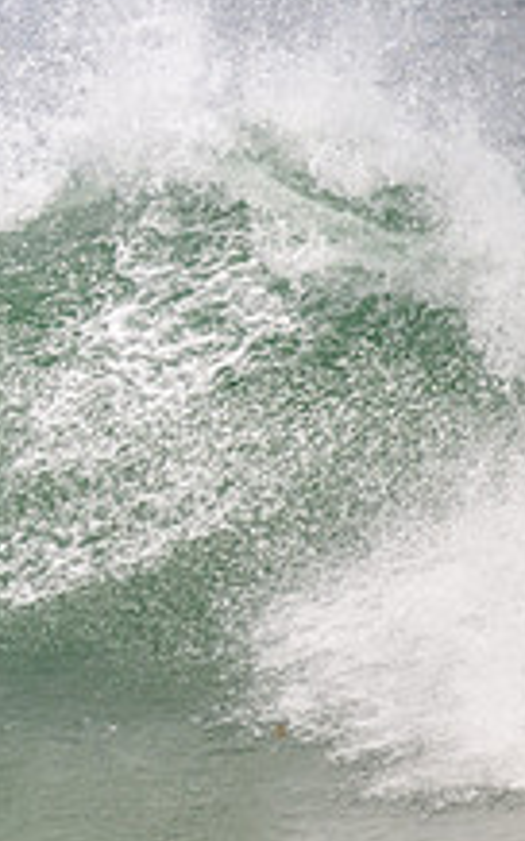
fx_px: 49674
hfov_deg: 0.6
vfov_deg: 1.0
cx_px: -525
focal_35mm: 2167
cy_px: 237
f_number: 11
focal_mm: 800
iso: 900
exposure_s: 1/2000
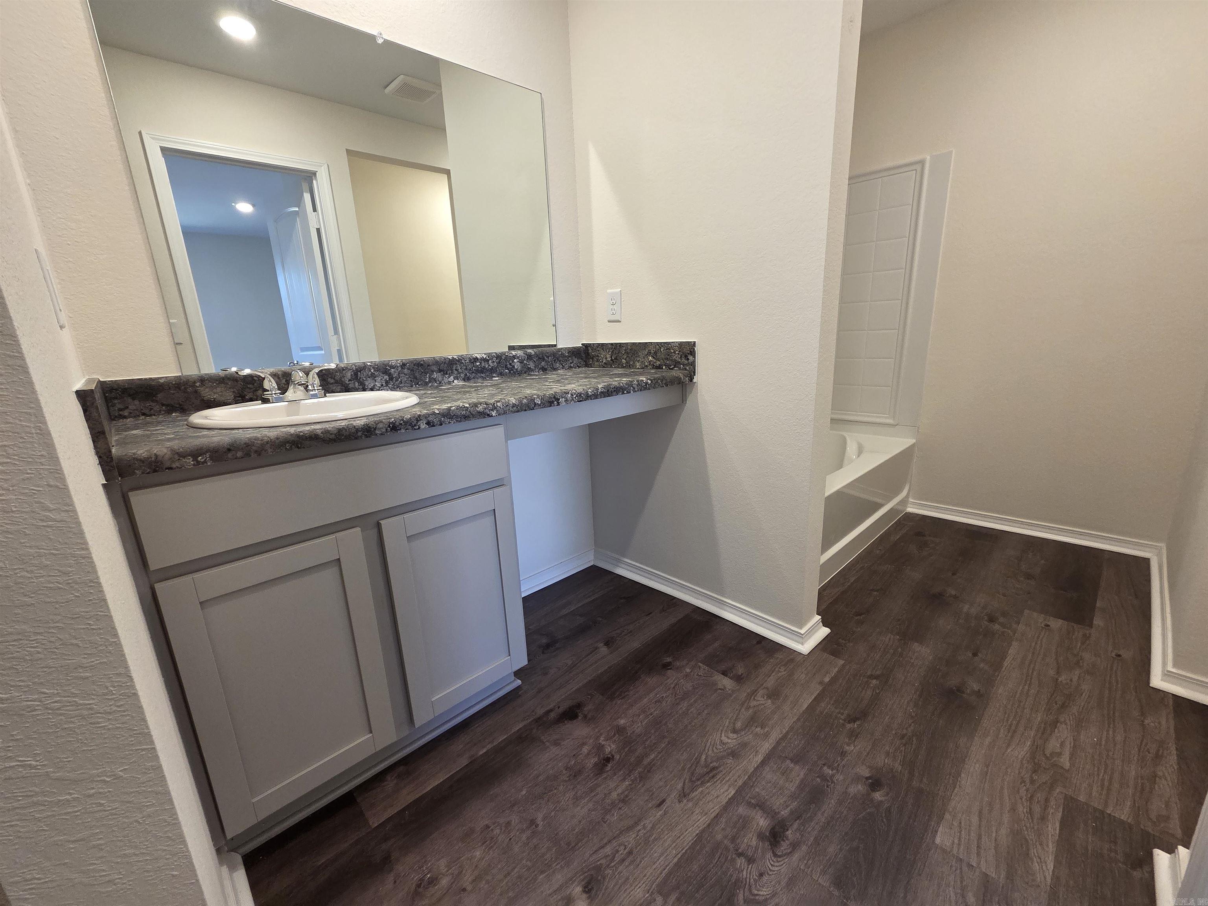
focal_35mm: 13
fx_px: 454
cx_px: 604
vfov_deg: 89.9
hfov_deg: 106.2
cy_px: 453
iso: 320
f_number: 2.2
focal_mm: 2.2
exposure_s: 1/120
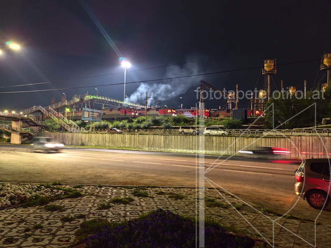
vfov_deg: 58.9
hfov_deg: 73.9
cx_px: 166
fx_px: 220
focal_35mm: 23
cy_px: 124
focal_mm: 6.19
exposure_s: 1/10
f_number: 1.65
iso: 6400
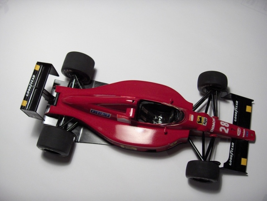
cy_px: 100
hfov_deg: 47.8
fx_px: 301
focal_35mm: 39
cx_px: 134
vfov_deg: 36.9
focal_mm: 8
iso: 161
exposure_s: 1/124
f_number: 2.8
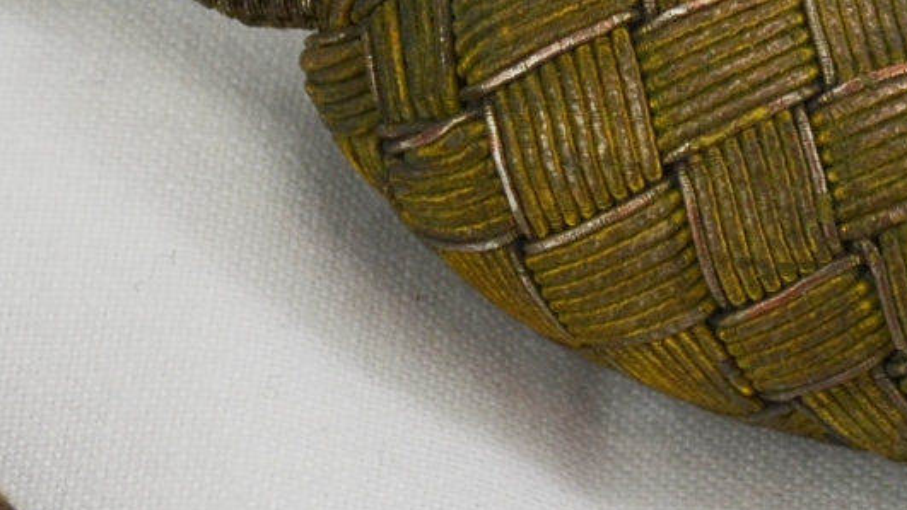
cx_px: 574
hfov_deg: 4.2
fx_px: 12245
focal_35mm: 509
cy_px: 68
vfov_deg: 2.4
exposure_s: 1/320
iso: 400
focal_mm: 70
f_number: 5.3
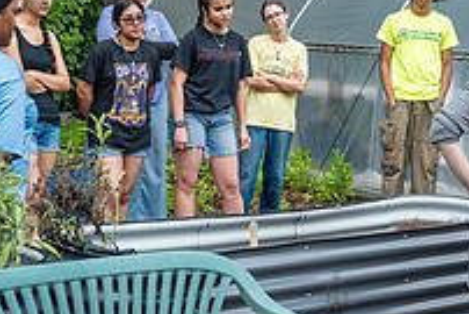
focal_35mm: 102
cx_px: 334
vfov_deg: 13.4
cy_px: 85
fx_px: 1330
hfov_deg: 19.9
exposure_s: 1/500
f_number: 4.5
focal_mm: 35
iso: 400
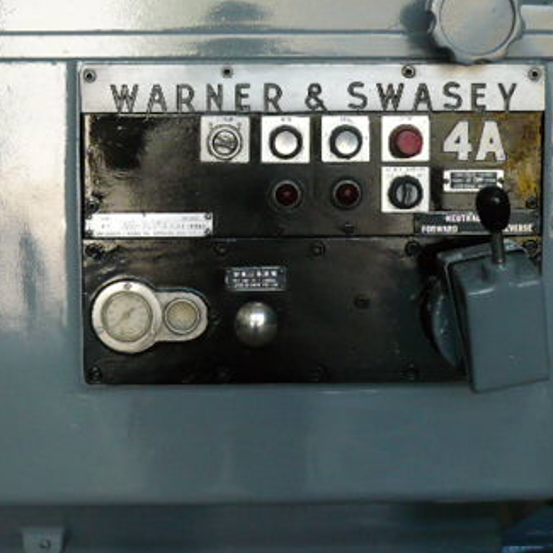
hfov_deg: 28.2
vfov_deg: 27.9
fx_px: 1103
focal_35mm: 61
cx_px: 264
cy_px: 165
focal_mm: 5.8
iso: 160
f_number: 2.8
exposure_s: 1/125
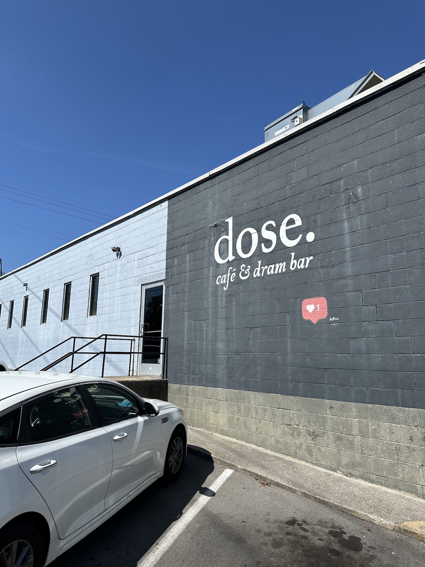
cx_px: 212
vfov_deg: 71.6
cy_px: 284
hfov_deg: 56.8
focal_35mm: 24
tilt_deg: +10.3
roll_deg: -0.8
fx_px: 393
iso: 80
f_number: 1.78
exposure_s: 1/6623
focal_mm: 6.86
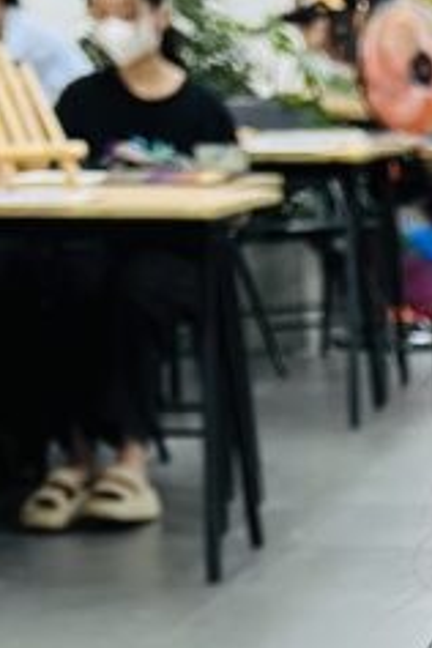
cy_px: 1207
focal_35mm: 152
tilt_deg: -23.6
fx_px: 2736
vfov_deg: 12.3
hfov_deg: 8.4
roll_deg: +0.5
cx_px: 971
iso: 50
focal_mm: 5.1
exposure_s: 1/100
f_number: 1.6
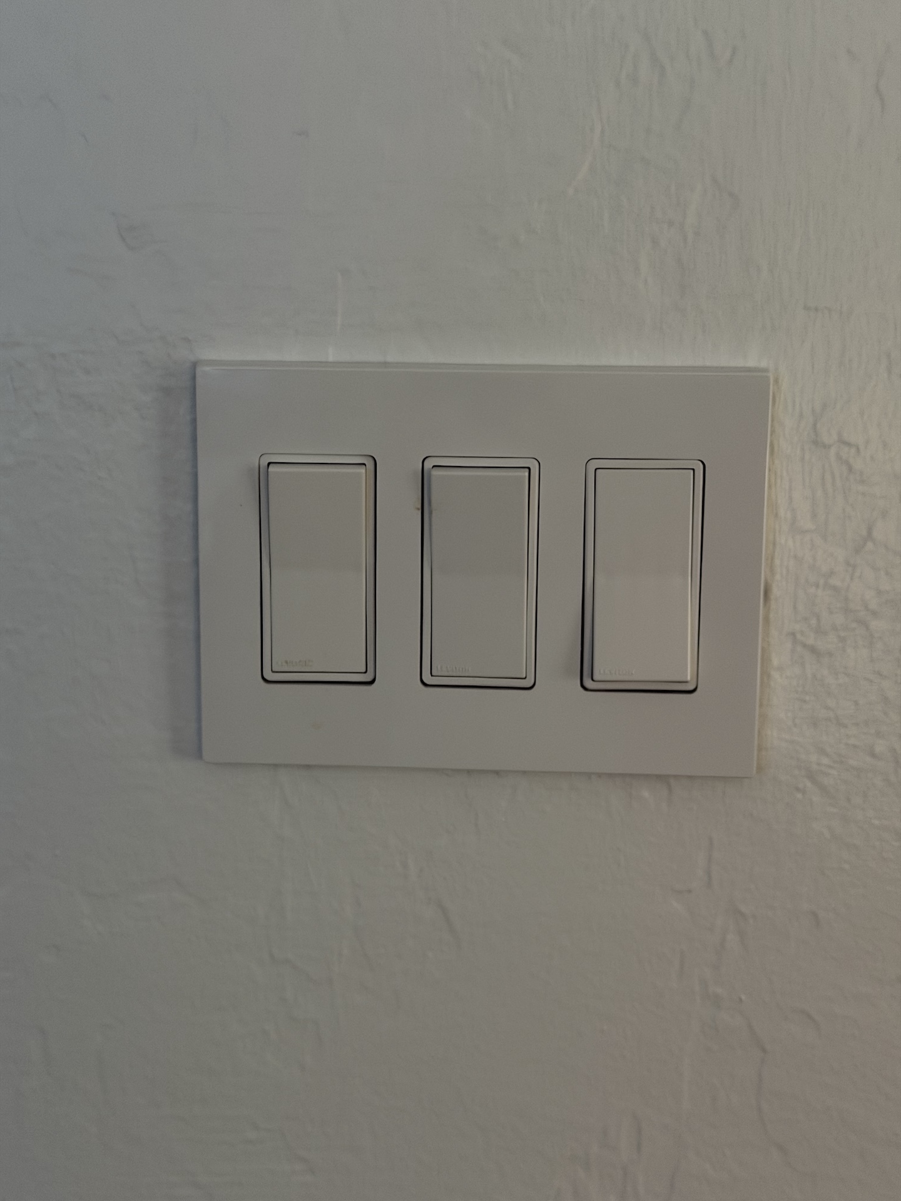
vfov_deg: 39.7
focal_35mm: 48
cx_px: 450
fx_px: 1666
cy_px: 600
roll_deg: -0.3
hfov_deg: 30.3
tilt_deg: -10.5
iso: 500
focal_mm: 6.76
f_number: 1.78
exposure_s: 1/30
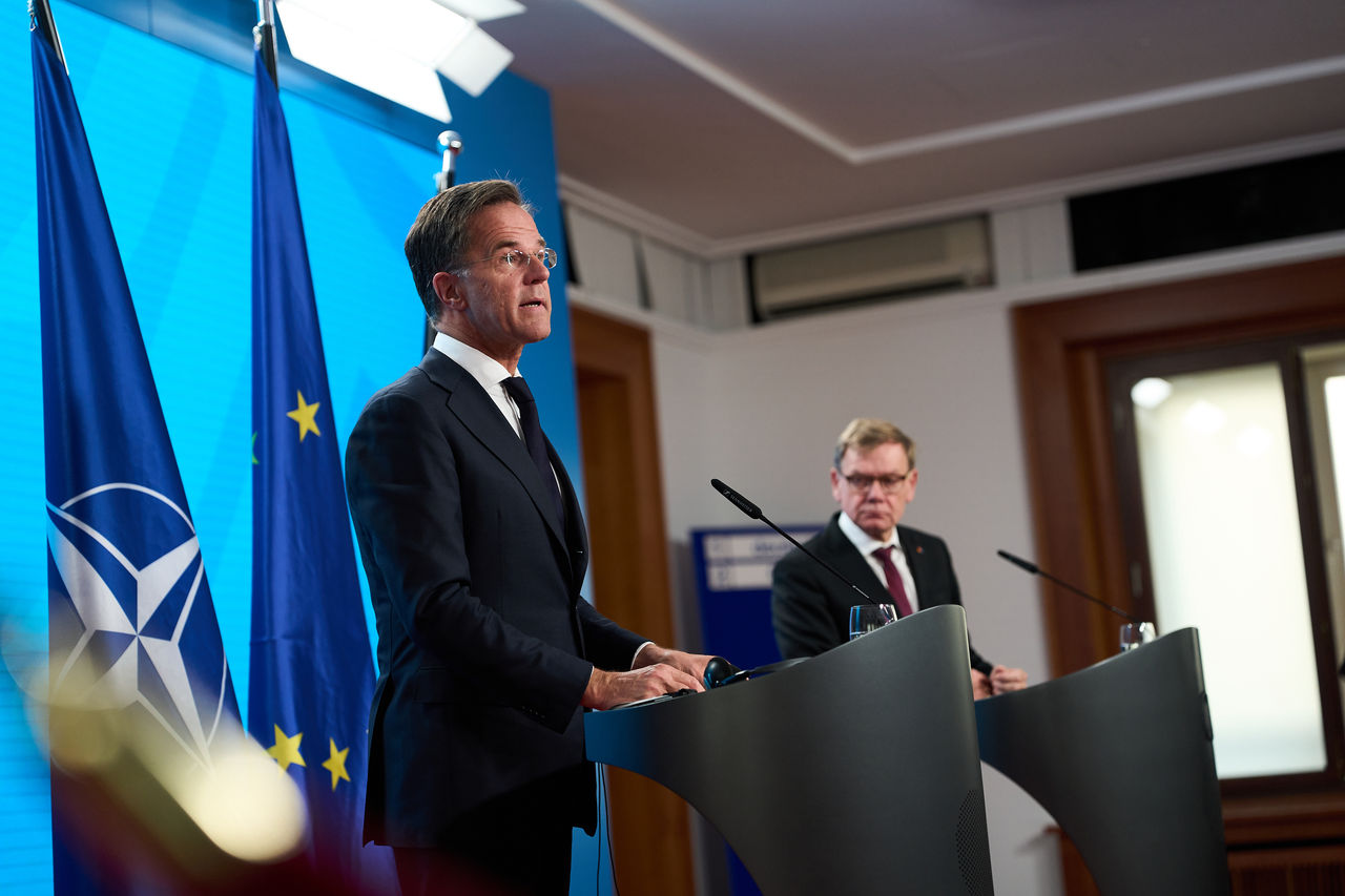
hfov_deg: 28.8
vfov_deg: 19.5
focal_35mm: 70
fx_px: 2615
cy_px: 448
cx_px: 672
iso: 1000
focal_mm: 70
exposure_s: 1/400
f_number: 2
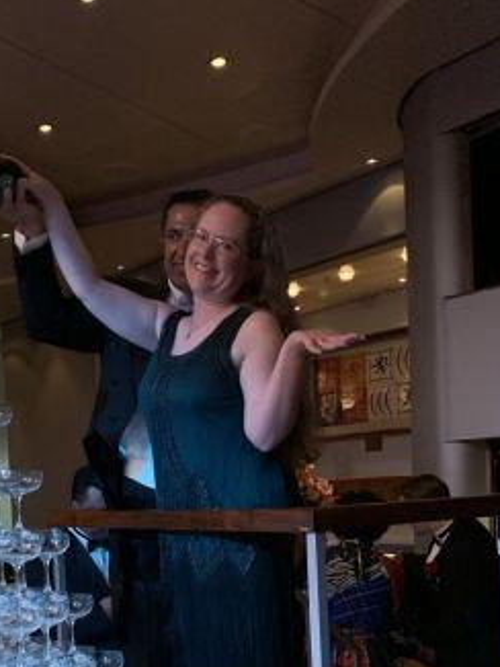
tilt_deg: +0.0
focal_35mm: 48
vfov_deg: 37.9
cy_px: 550
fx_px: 924
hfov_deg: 29.8
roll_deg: +3.4
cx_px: 127
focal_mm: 4.25
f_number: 1.8
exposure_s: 1/30
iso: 500
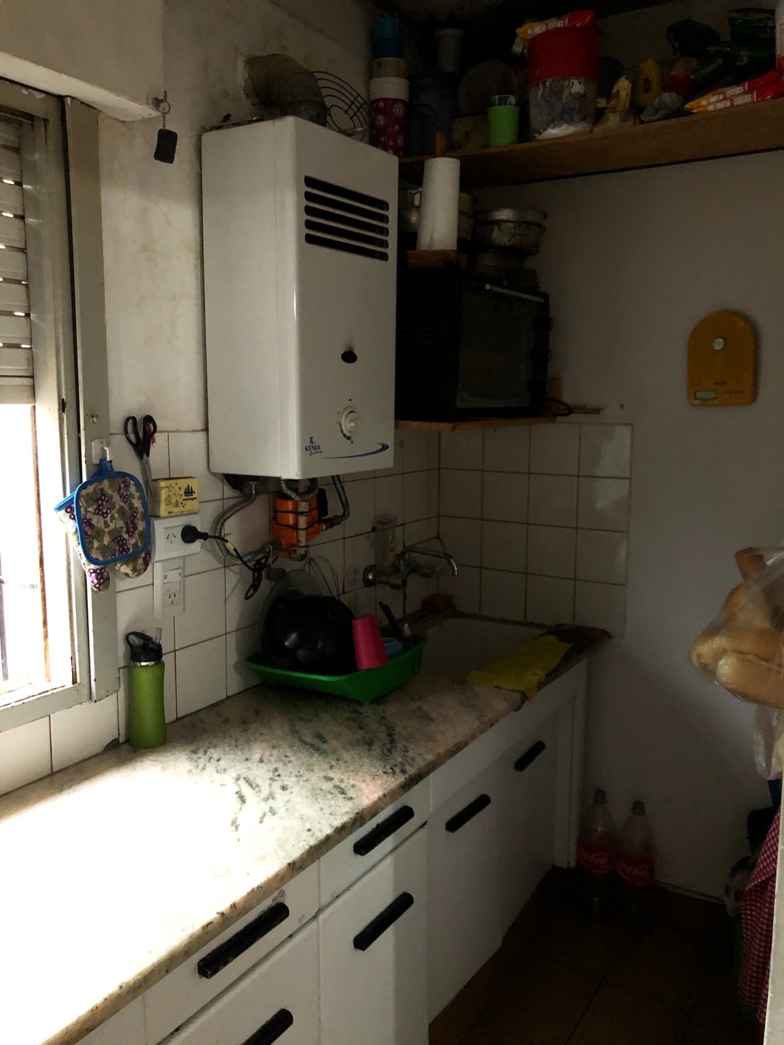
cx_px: 392
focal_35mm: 28
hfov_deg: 49.7
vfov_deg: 63.4
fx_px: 846
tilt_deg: -7.3
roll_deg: -1.0
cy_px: 522
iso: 100
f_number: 1.8
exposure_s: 1/15
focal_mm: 3.99
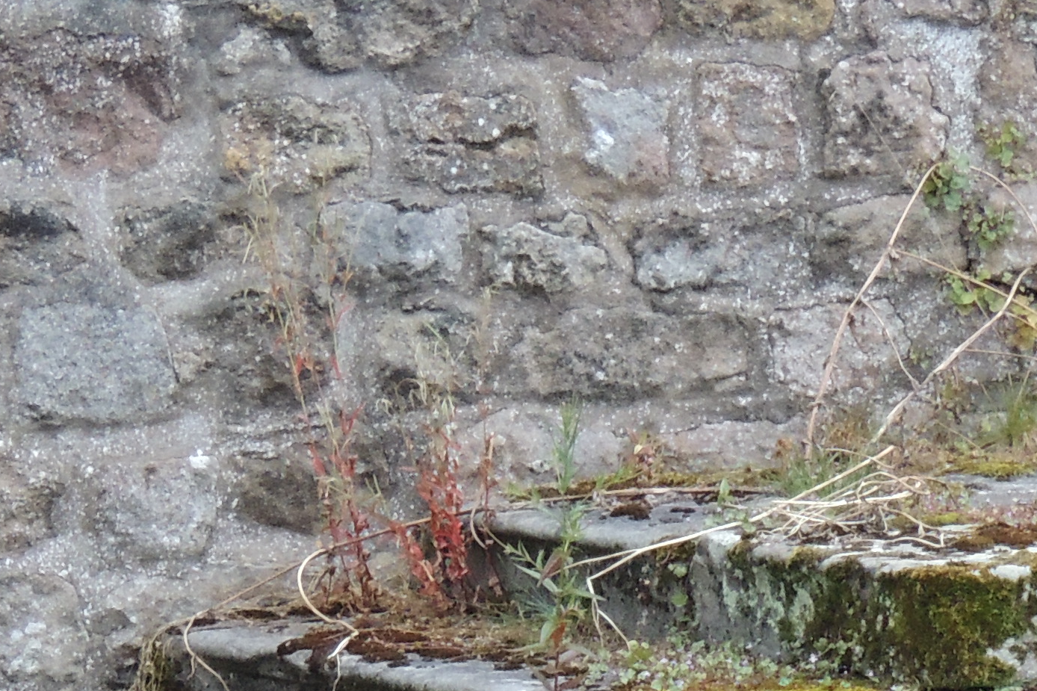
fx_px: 7459
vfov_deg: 5.3
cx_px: 670
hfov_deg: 7.9
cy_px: 837
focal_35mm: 259
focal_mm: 13.3
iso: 450
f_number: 3.9
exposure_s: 1/25
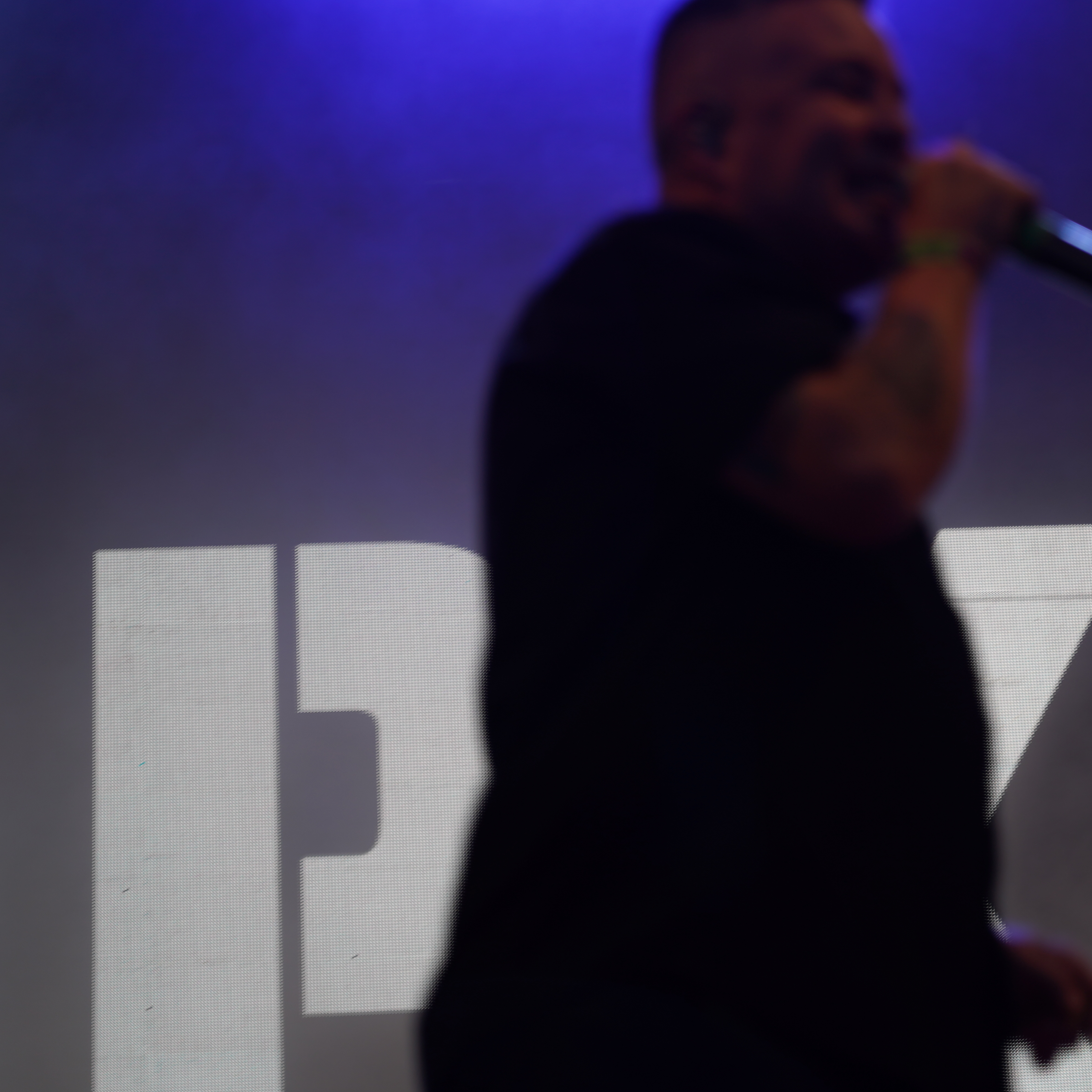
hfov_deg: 13.0
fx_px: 4783
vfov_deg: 13.0
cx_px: 799
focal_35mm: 134
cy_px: 546
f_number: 4
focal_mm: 105
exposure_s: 1/125
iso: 100
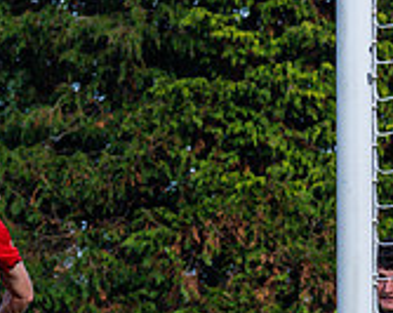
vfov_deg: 2.6
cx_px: 227
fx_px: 6804
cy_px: 268
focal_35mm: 586
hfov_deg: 3.3
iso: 800
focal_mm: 135
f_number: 8
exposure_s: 1/2000
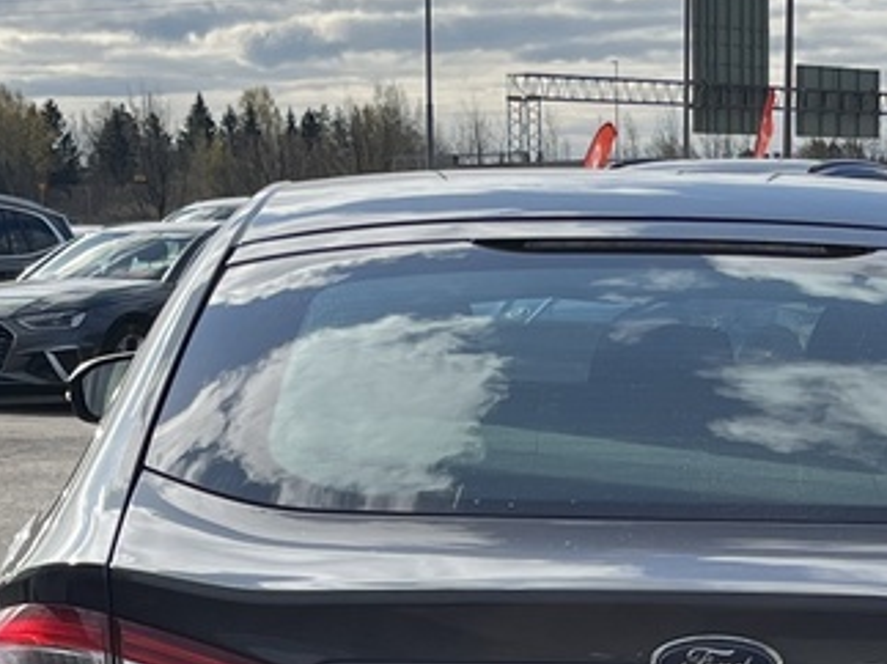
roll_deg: +1.3
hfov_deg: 17.0
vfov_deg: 12.4
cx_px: 500
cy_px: 875
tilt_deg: -13.1
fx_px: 2971
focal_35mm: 116
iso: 50
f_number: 1.6
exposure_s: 1/5076
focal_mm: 5.1
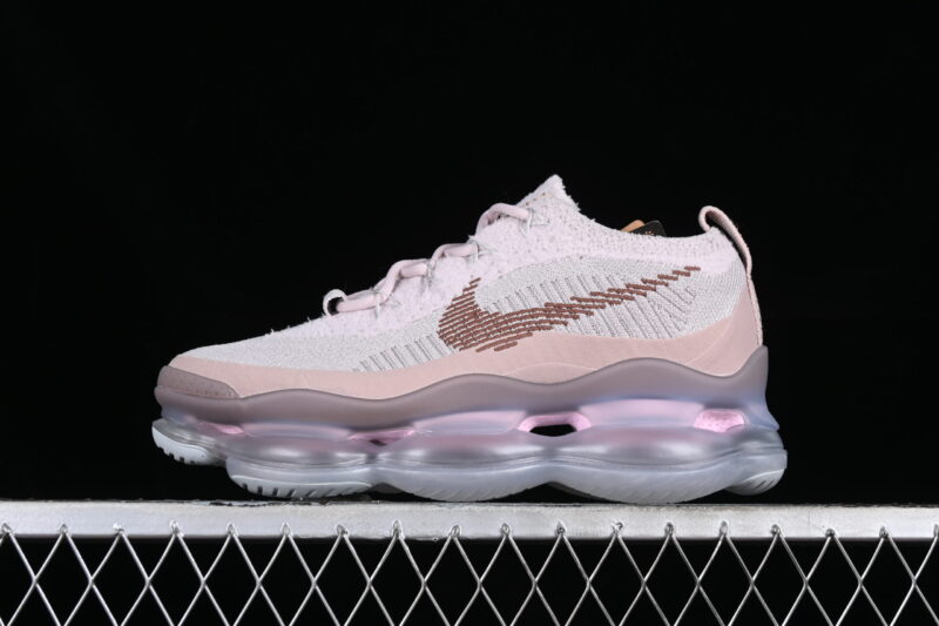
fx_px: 1956
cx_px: 470
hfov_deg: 27.0
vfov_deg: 18.2
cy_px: 313
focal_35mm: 75
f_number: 8
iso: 160
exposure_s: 1/80
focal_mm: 50
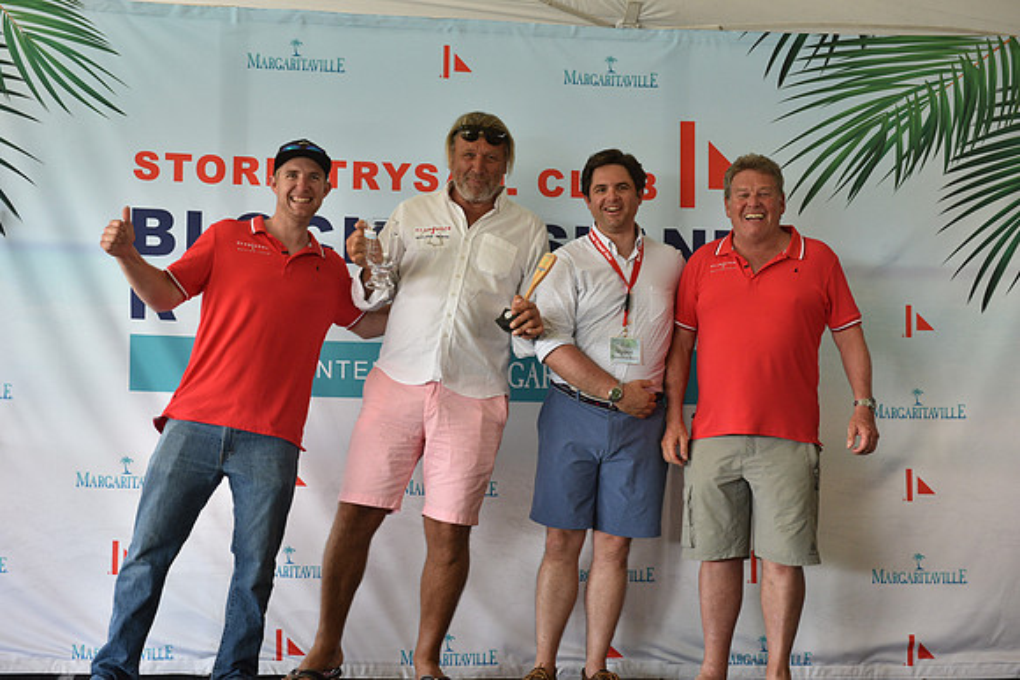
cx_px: 510
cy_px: 340
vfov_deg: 19.5
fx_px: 1984
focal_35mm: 70
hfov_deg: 28.8
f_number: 5.6
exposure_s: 1/160
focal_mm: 70
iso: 800
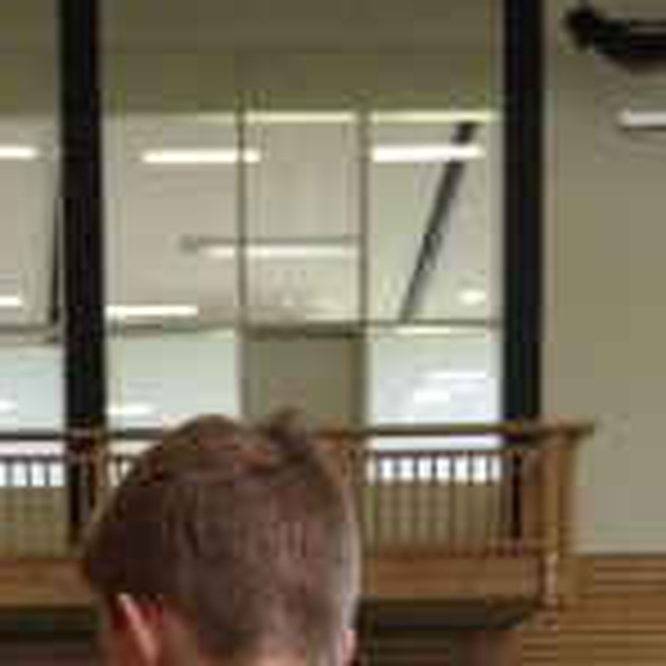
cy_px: 1109
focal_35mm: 105
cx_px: 54
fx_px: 2286
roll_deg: -0.1
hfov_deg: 16.3
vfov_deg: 14.9
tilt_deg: -5.1
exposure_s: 1/30
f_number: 2.4
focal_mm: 4.12
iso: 50
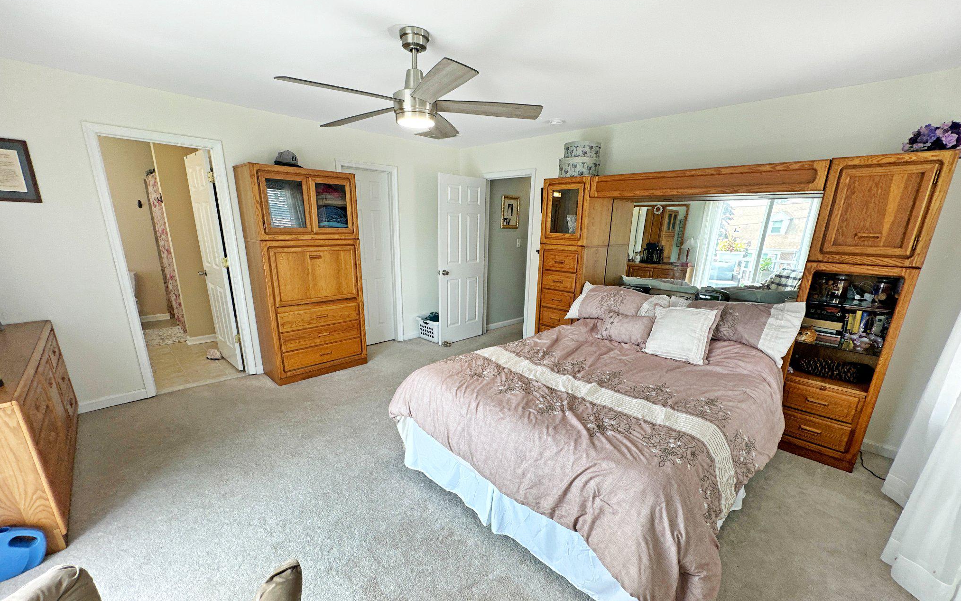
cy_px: 335
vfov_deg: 74.5
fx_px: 393
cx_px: 485
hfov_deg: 101.5
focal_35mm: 15
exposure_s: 1/120
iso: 64
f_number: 2.2
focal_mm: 2.22
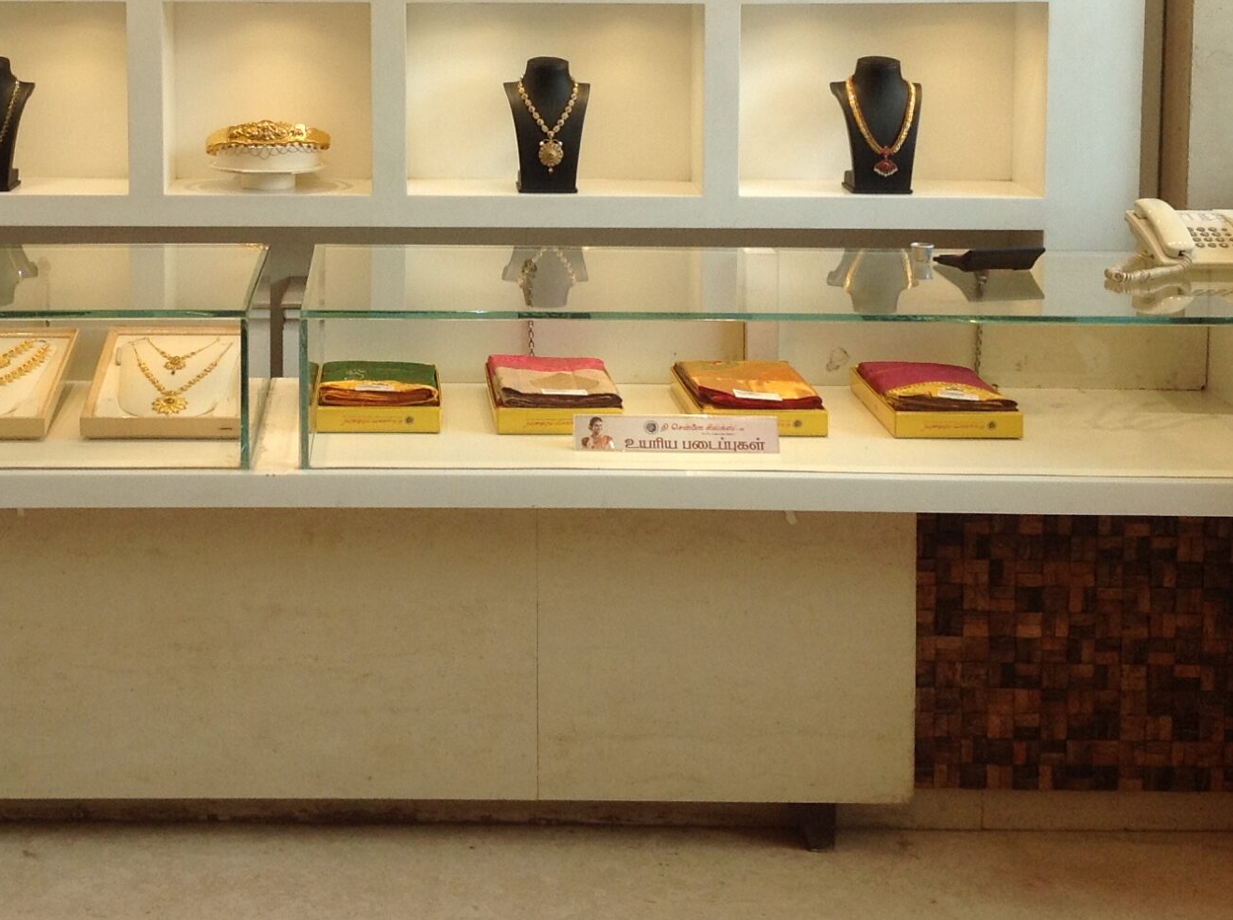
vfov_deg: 21.0
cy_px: 65
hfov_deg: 28.4
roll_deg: -1.1
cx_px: 377
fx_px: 2418
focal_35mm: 68
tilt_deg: -4.4
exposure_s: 1/256
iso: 50
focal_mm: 4.28
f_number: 2.4
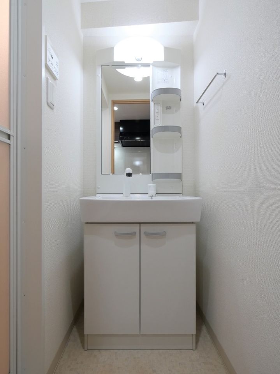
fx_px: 151
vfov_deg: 102.1
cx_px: 140
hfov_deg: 85.6
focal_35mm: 14
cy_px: 187
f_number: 4
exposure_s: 1/80
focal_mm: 7
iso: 640
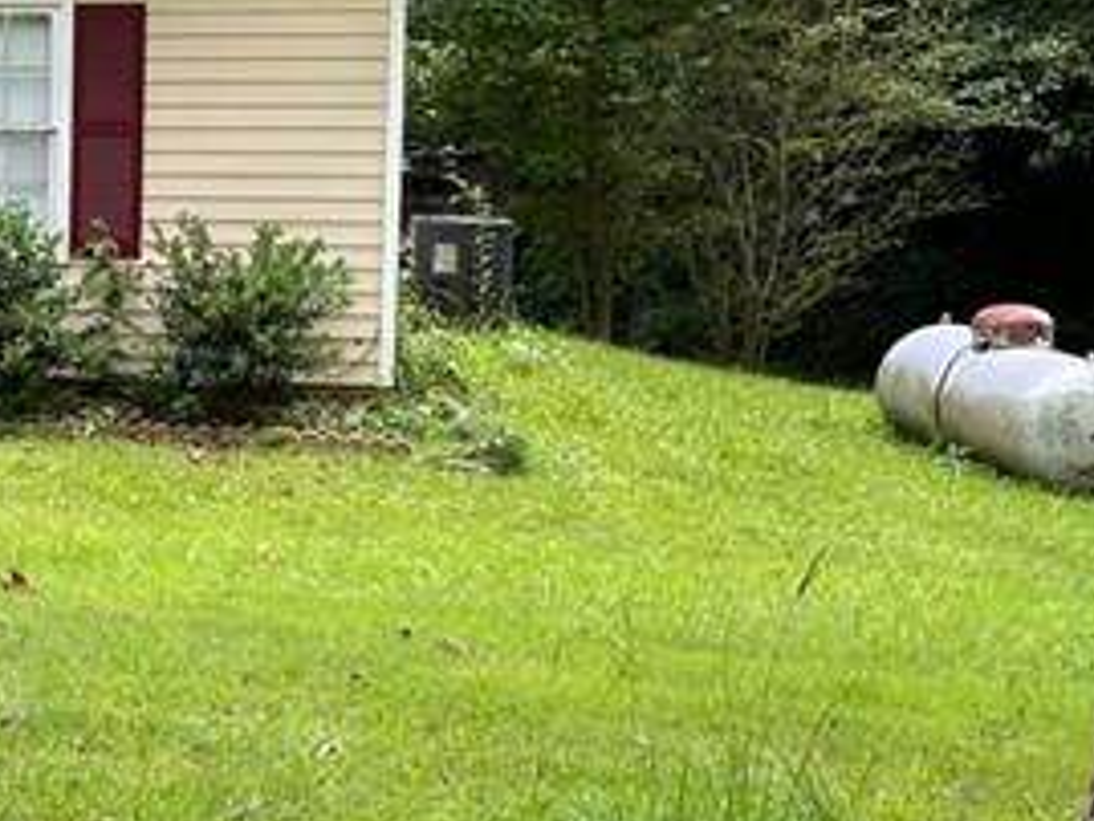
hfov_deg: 16.9
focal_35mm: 95
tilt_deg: -5.4
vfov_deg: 15.6
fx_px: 3004
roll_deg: +0.7
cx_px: -891
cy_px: 313
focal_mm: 5.1
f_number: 1.6
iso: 32
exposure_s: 1/286
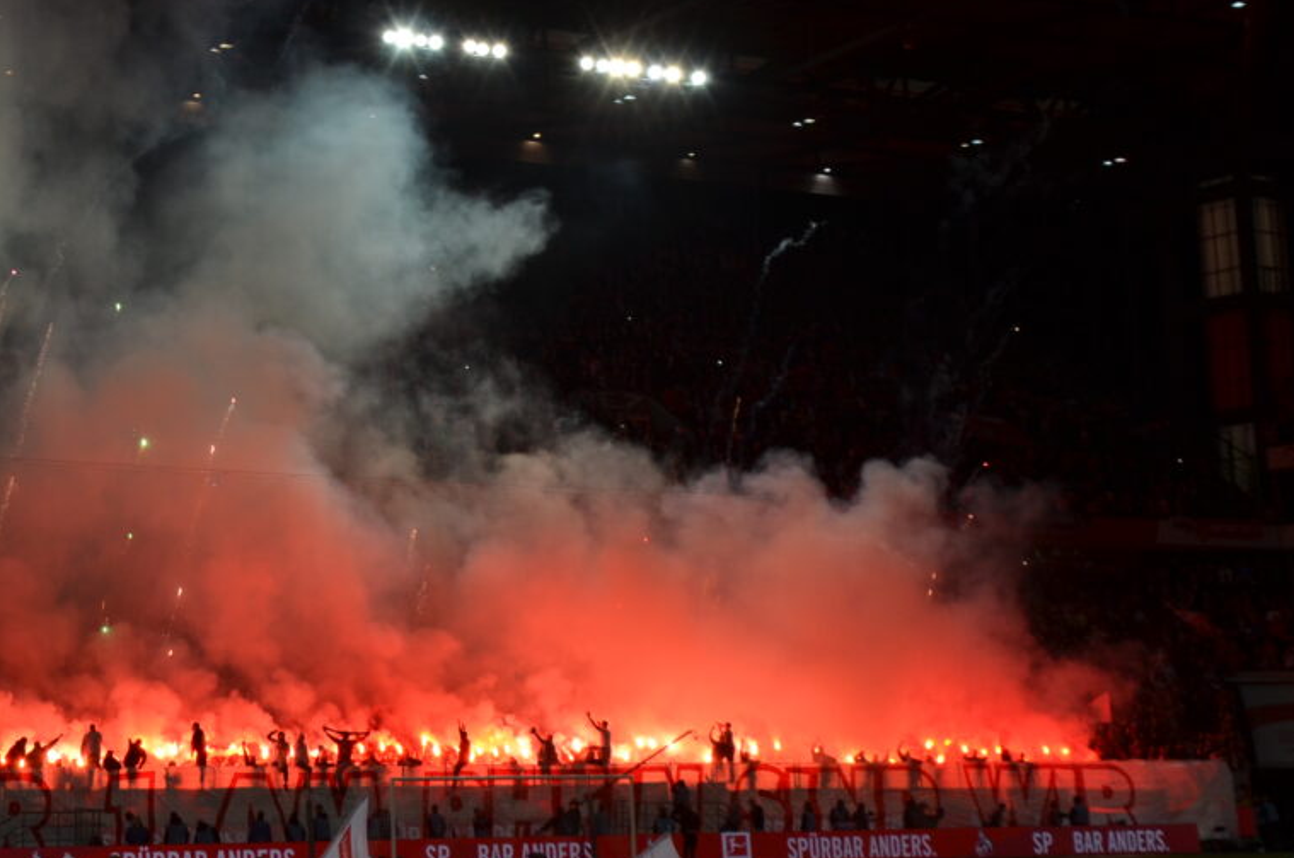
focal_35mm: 79
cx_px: 215
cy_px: 148
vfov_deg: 17.0
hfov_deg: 25.2
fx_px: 2836
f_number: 7.1
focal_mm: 25
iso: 200
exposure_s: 1/200
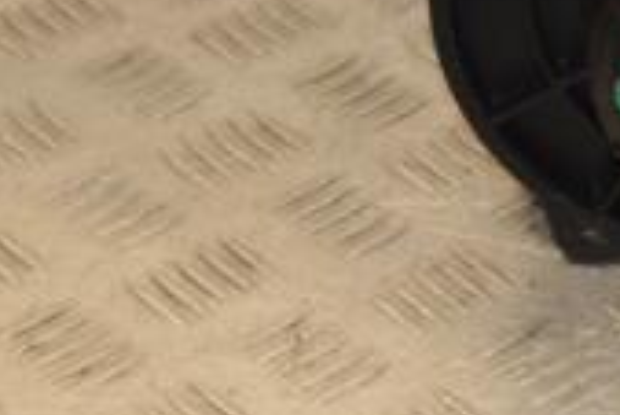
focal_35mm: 224
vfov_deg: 6.1
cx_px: 653
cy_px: -206
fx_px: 3861
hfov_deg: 9.1
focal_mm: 42
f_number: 6.3
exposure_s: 1/200
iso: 800
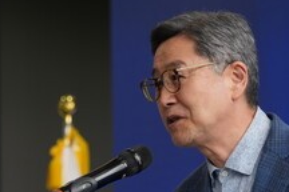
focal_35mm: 292
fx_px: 2344
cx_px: 95
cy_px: 211
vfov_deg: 4.7
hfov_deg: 7.1
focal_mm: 105
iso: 250
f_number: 4.5
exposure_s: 1/60
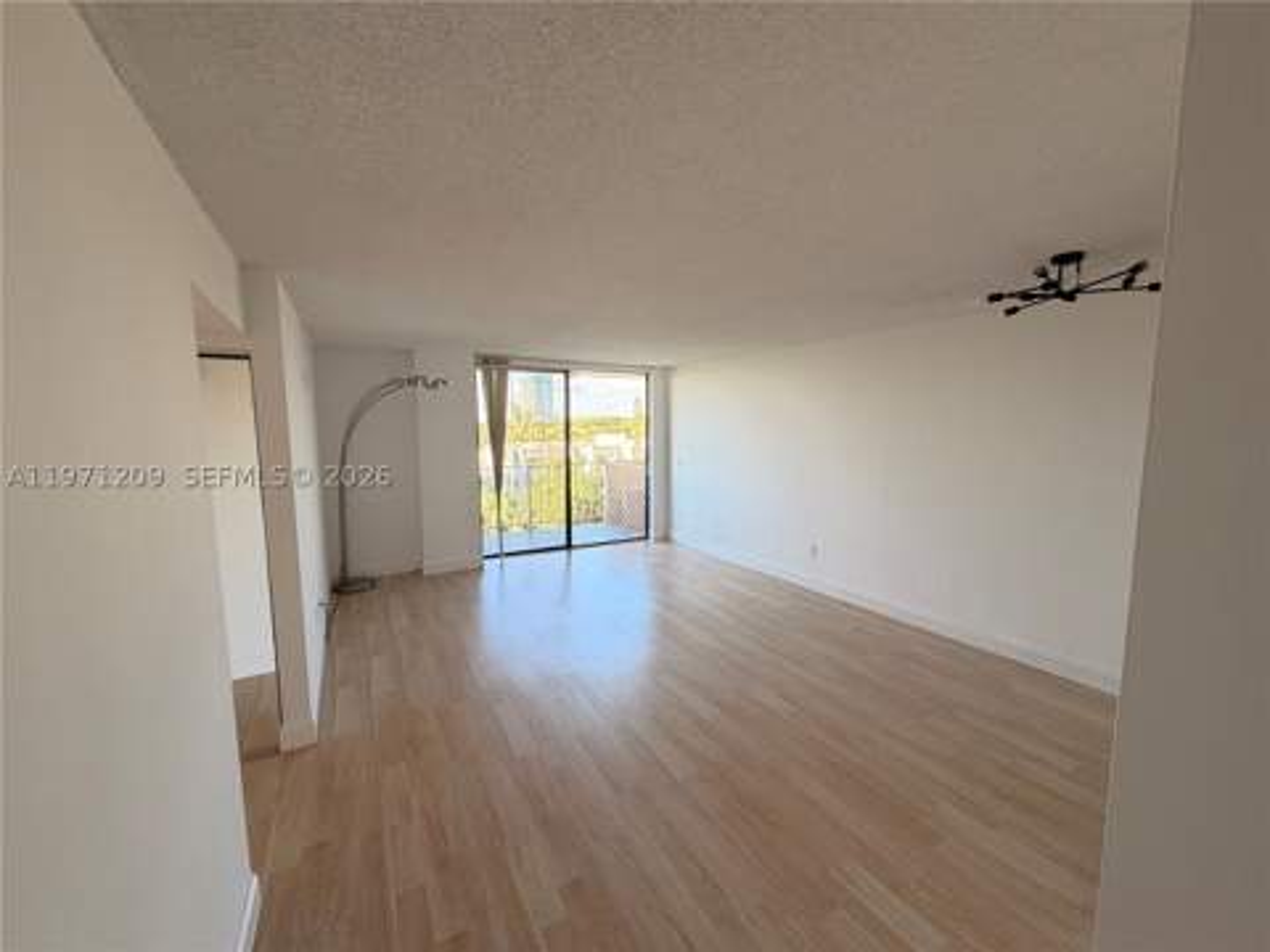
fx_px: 514
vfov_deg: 85.7
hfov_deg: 102.1
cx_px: 635
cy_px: 476
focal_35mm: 14
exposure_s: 1/121
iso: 100
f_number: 2.2
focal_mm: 2.22
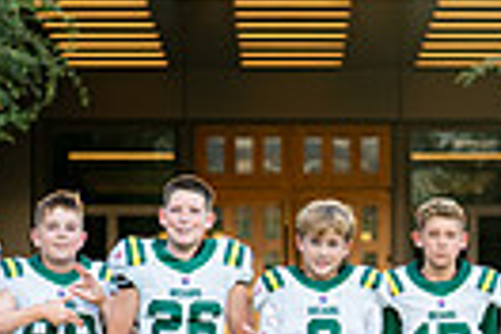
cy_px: 463
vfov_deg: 5.5
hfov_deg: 8.2
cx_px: 369
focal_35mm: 250
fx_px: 3479
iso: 100
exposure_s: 1/640
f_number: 2
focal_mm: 50
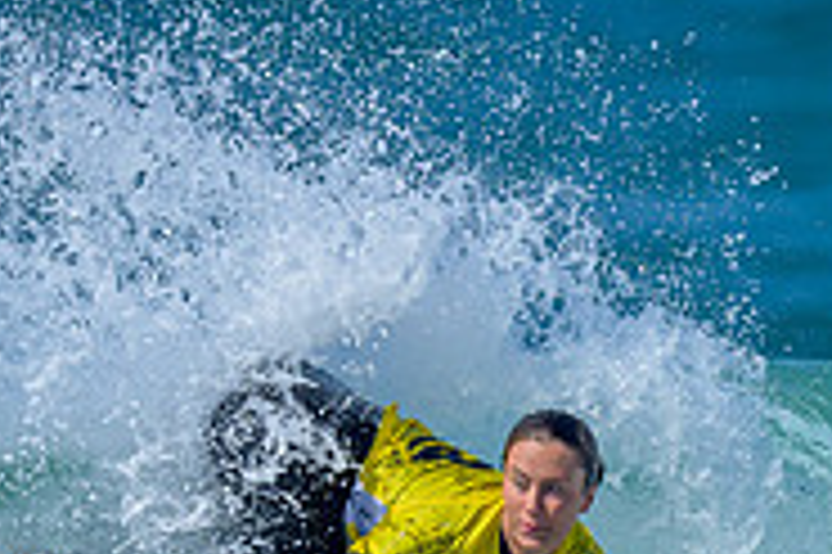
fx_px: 79776
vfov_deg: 0.4
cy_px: 834
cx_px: 183
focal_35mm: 3455
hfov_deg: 0.6
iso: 250
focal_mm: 800
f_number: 6.3
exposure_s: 1/2000
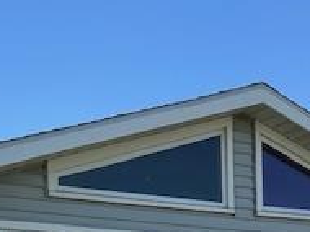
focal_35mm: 81
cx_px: 235
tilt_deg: -2.1
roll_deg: +2.0
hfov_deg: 23.9
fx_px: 724
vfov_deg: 16.4
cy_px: 358
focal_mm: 6.86
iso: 80
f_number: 1.78
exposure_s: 1/2660
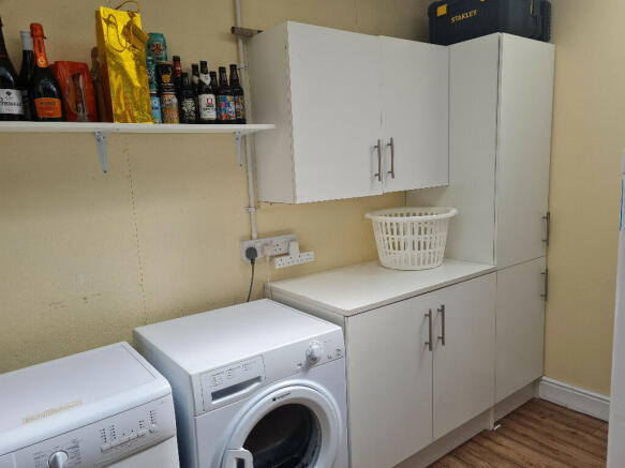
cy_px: 234
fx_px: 469
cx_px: 312
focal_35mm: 26
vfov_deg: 53.0
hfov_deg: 67.3
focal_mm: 5.4
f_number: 1.8
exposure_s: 1/211
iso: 50
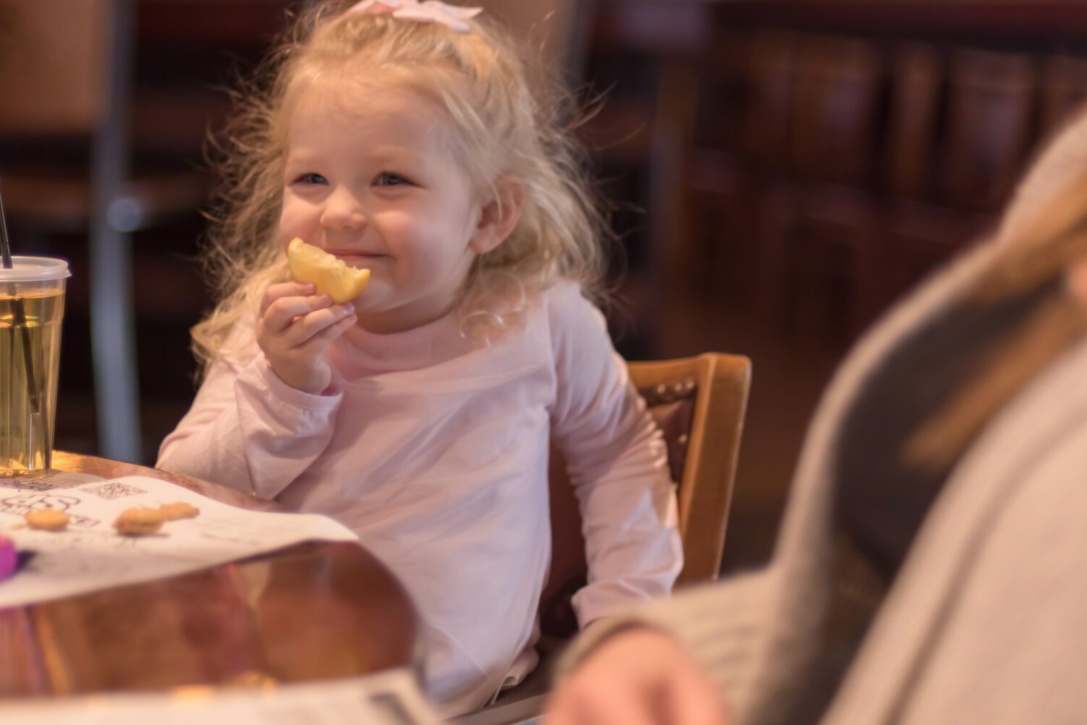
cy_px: 232
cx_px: 278
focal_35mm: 85
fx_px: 2567
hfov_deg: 23.7
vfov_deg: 16.0
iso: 400
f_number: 1.4
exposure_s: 1/200
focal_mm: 50
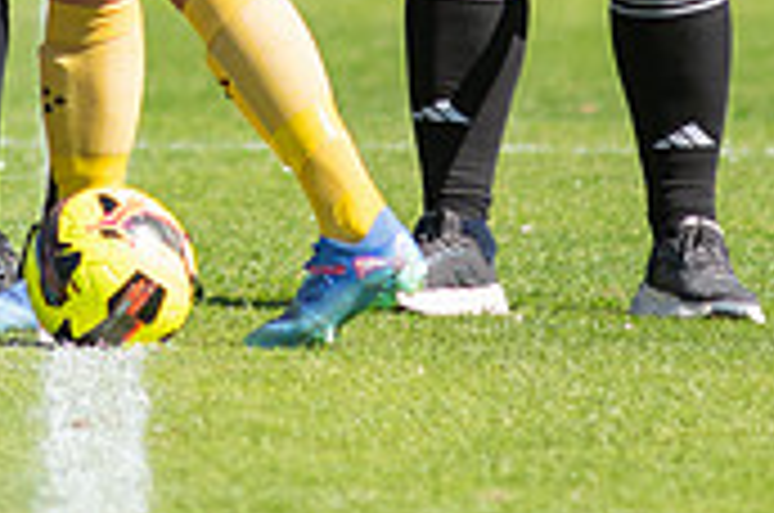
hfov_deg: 1.4
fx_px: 32641
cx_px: 144
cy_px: -313
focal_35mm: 1521
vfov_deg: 0.9
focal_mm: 300
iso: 250
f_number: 3.2
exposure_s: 1/3200
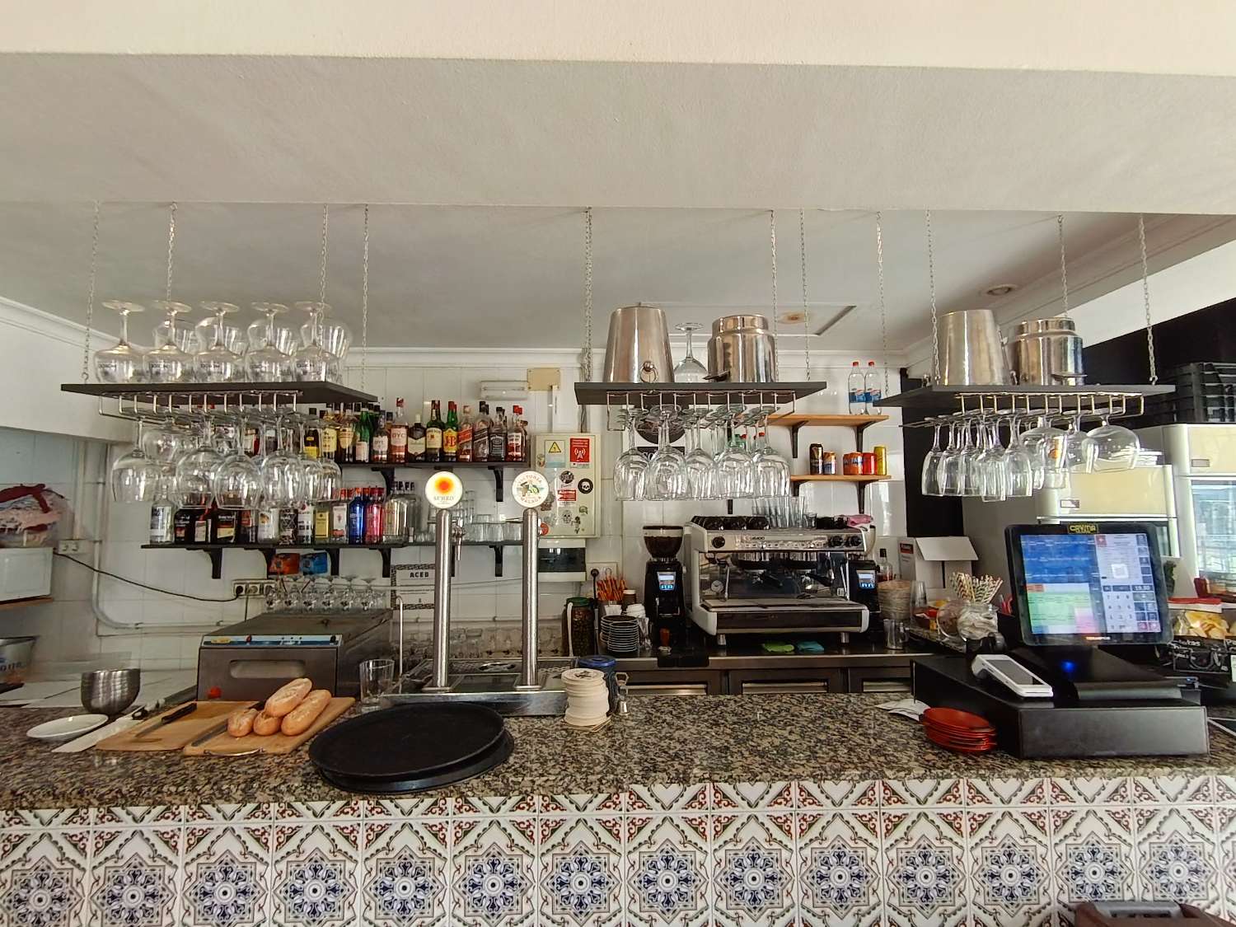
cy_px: 464
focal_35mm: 17
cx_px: 618
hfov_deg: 91.0
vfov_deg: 74.7
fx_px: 607
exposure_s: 1/50
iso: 263
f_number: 2.2
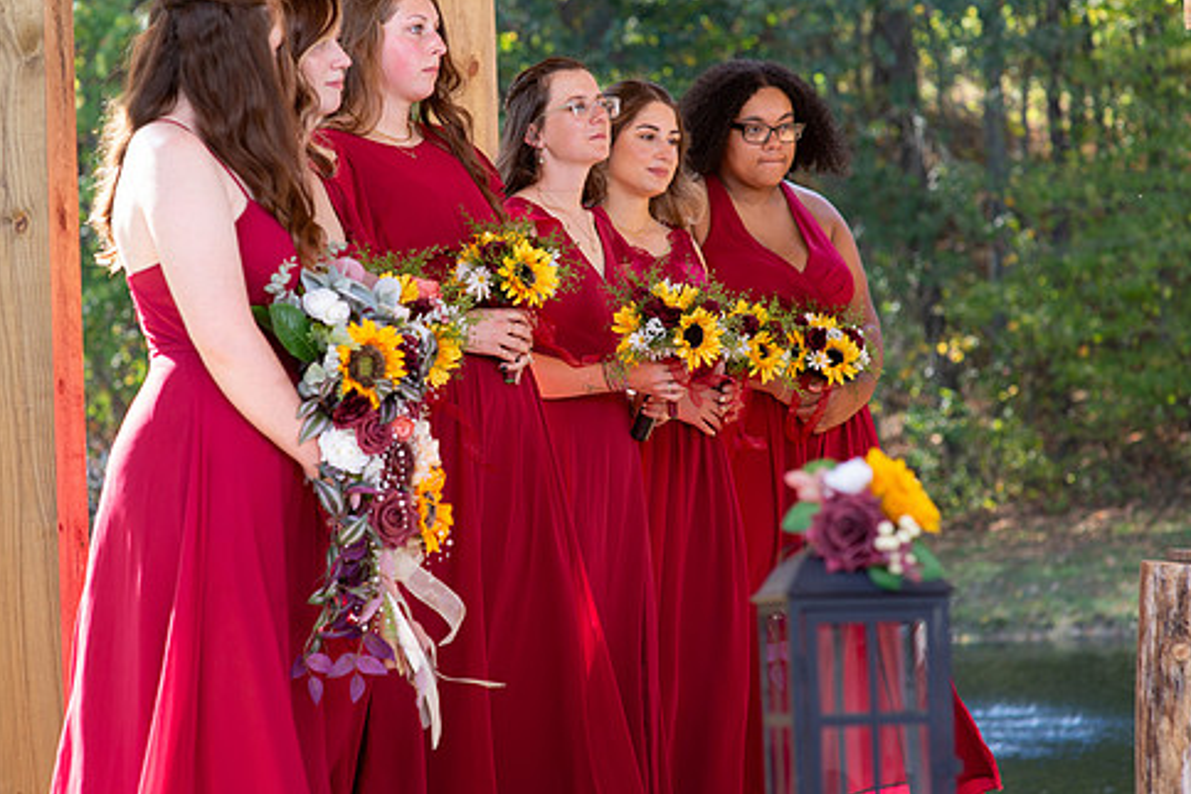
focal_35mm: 102
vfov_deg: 13.4
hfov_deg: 20.0
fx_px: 3374
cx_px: 515
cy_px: 329
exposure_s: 1/320
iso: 400
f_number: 4.5
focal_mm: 85
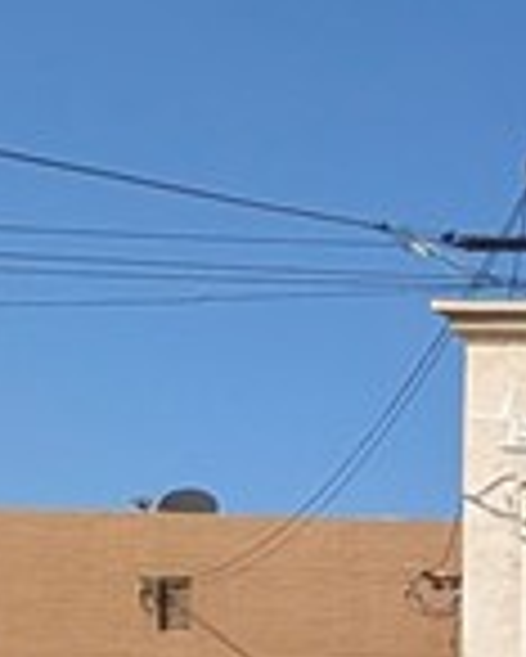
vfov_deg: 20.6
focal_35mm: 82
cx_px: 1899
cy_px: 918
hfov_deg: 9.2
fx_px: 1594
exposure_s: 1/6494
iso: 58
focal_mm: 2.02
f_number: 1.7
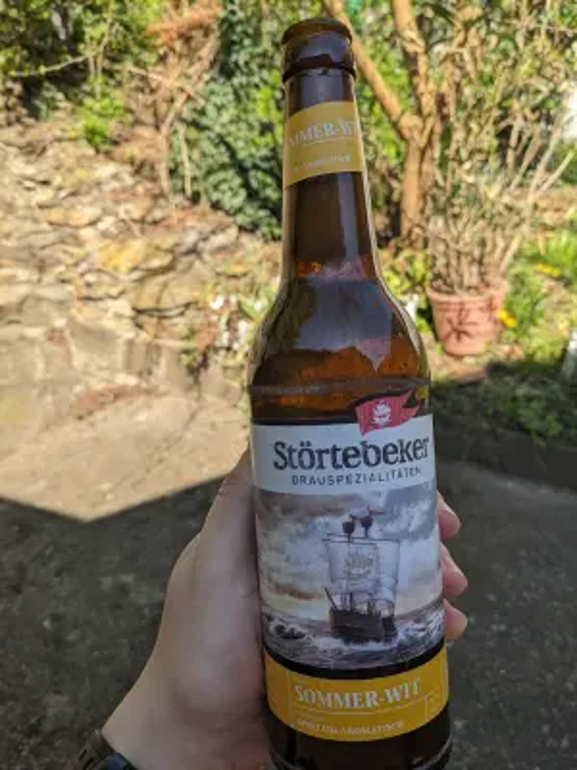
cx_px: 288
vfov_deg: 65.3
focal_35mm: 27
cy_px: 385
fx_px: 600
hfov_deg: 51.4
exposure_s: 1/1376
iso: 49
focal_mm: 4.38
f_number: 1.73
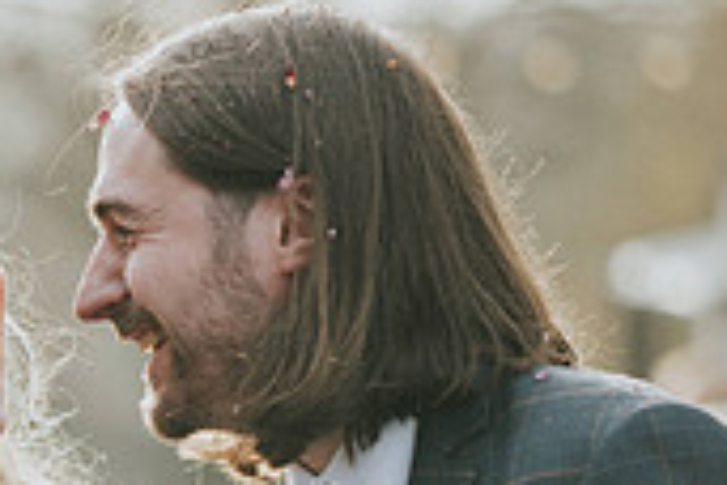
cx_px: -170
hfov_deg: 5.6
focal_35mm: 369
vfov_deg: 3.7
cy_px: 686
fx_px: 7451
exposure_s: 1/640
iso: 100
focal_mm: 85
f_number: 1.8
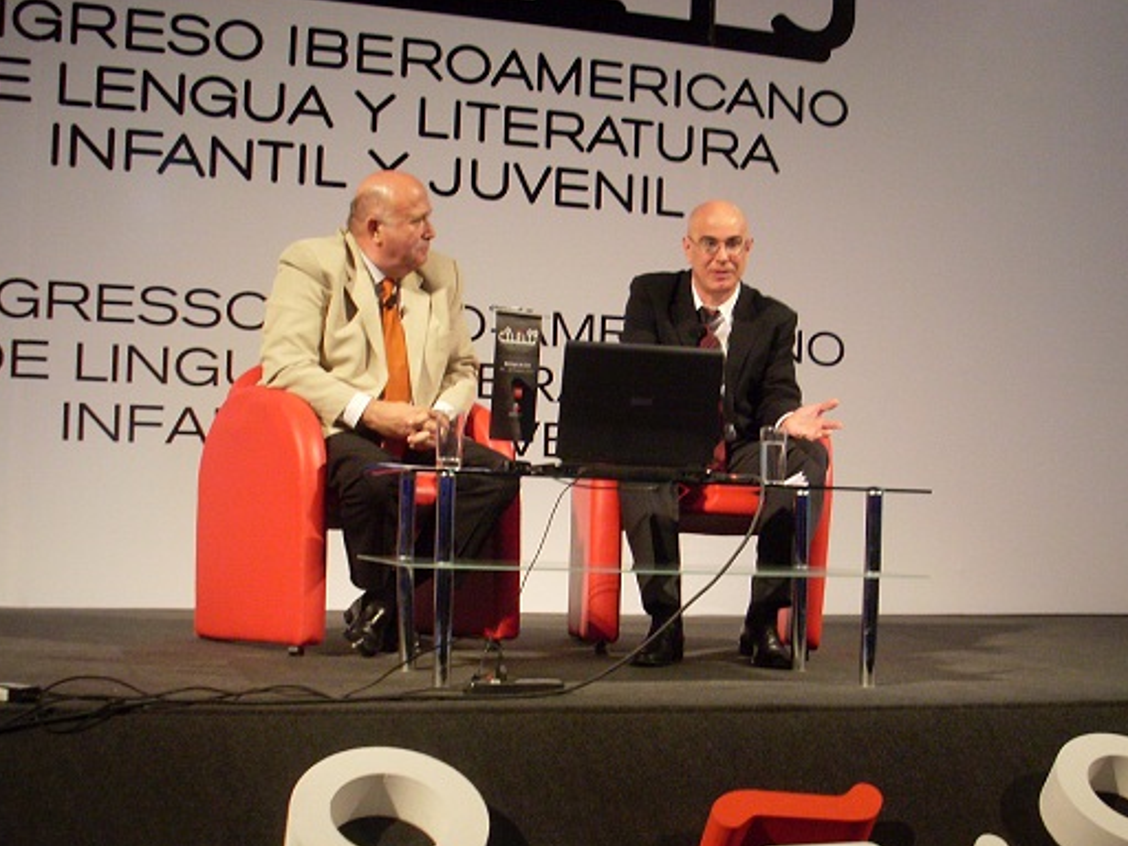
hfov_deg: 36.5
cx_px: 736
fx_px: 1694
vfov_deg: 28.0
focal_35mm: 52
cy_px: 519
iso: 200
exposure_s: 1/30
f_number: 3
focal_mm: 6.3
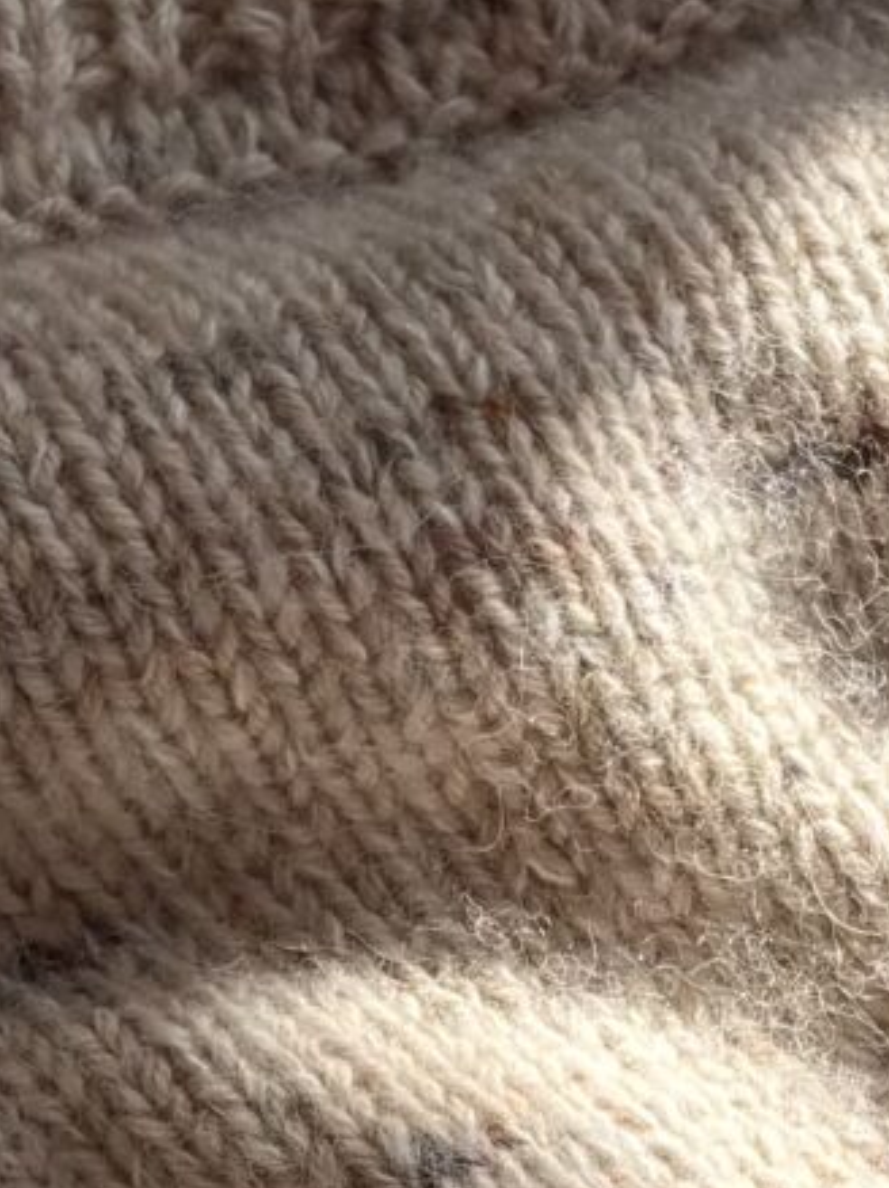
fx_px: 5210
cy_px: 1199
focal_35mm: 152
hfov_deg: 9.7
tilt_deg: -75.4
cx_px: 667
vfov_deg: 12.8
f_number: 1.6
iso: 50
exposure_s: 1/622
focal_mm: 5.96
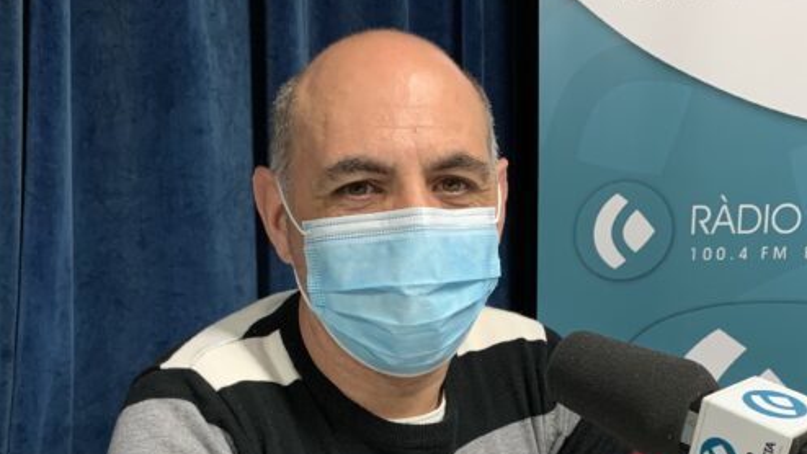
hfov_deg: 46.2
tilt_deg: -14.6
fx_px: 942
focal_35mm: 44
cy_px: 426
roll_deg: +1.6
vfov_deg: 26.1
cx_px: 469
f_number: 1.8
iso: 200
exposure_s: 1/50
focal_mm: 4.25
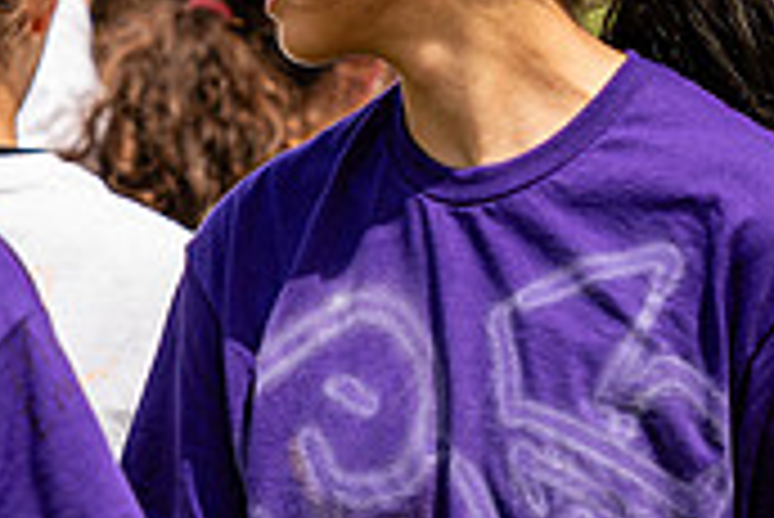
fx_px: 17386
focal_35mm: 808
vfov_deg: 1.7
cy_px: -16
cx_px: 990
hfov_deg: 2.5
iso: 100
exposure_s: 1/1250
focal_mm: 160
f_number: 3.2
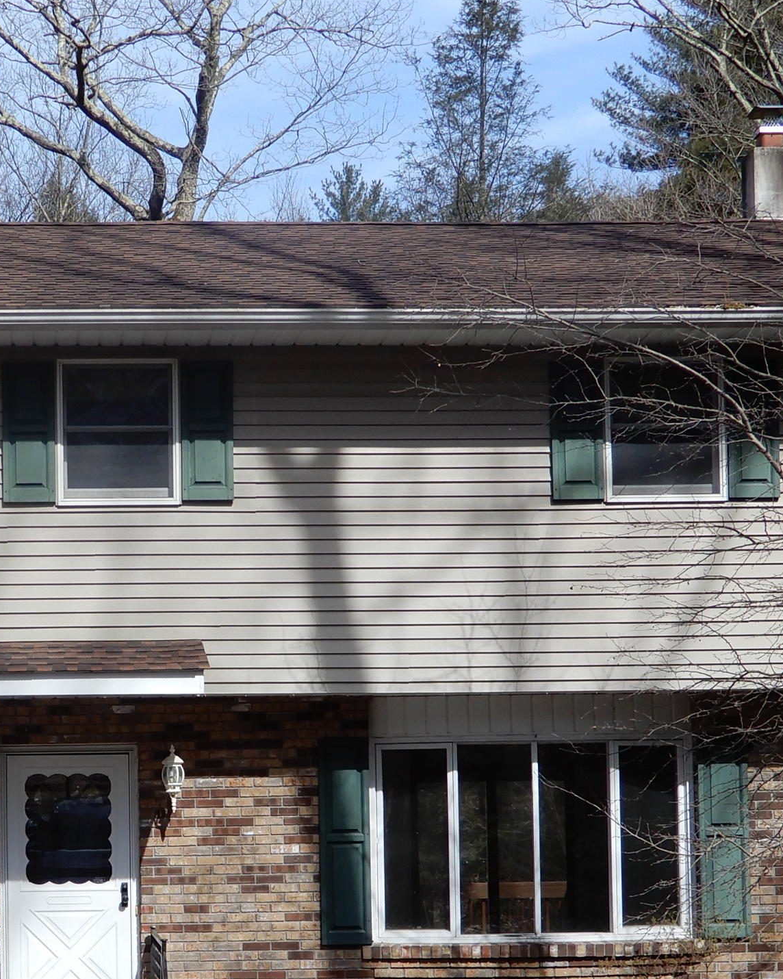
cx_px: 110
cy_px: 718
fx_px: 2491
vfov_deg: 22.1
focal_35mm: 86
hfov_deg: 17.6
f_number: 4
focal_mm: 7.5
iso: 80
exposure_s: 1/500
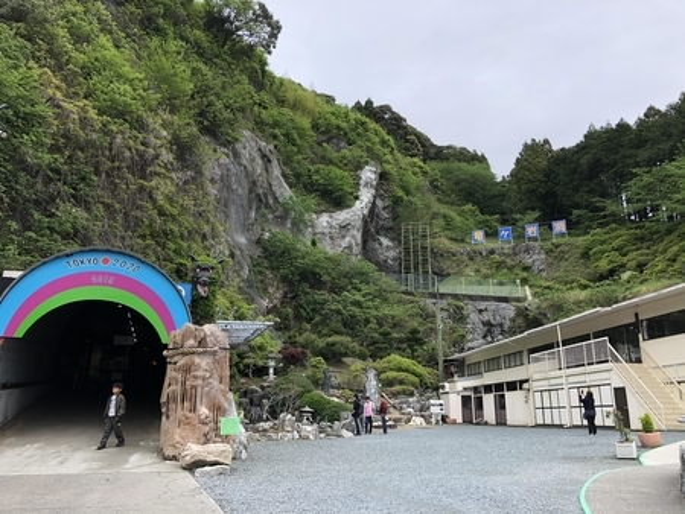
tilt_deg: +15.5
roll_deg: -1.2
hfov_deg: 63.4
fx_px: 554
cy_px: 257
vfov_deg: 49.8
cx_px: 342
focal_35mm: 28
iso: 20
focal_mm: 3.99
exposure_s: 1/796
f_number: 1.8
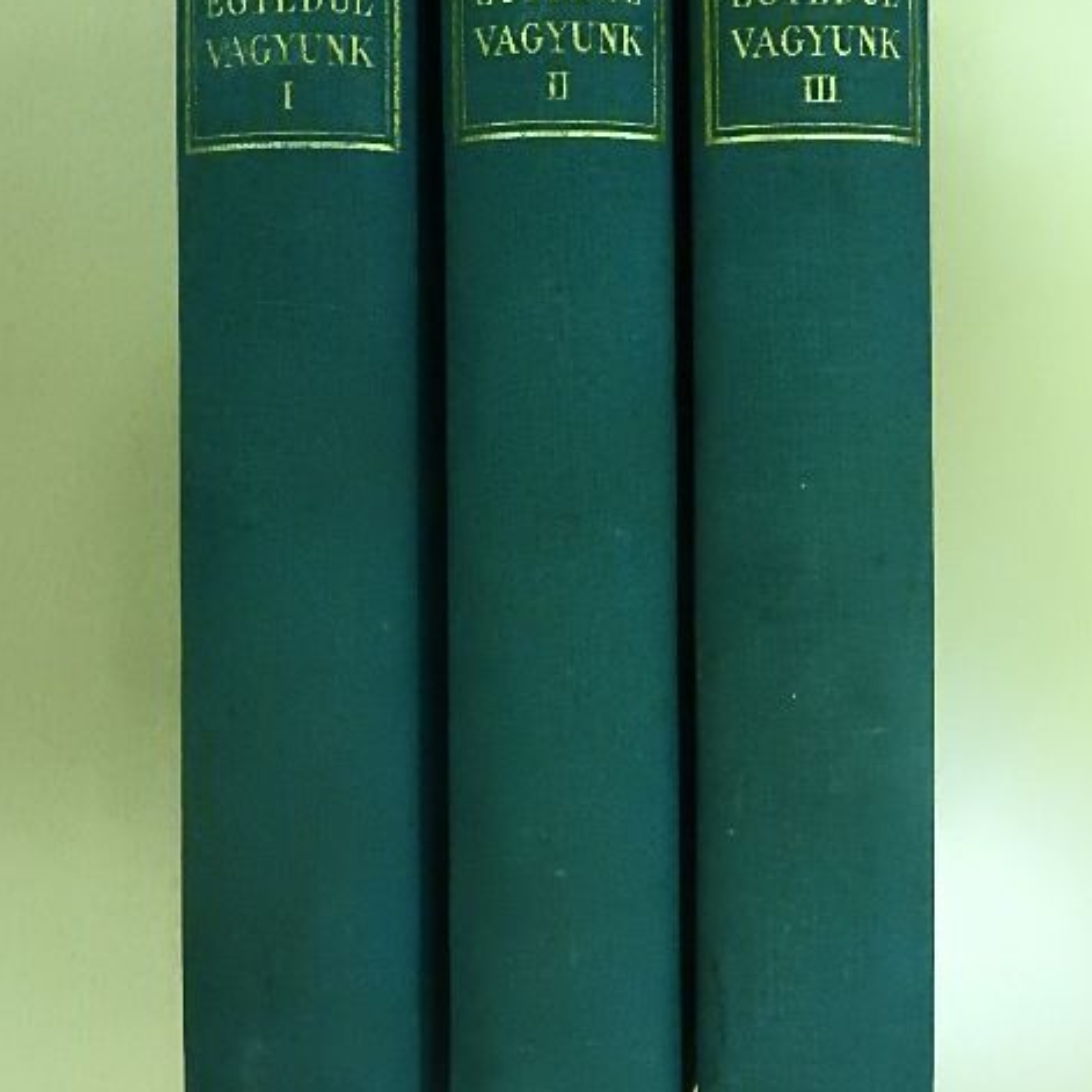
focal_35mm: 42
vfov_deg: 39.8
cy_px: 434
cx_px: 554
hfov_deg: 40.0
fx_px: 1499
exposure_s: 1/80
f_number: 3.8
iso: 1600
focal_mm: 6.3
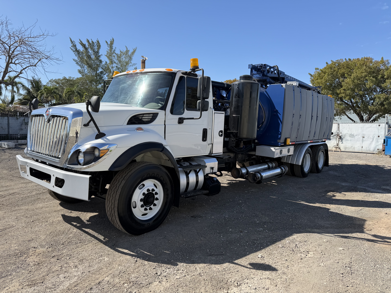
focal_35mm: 24
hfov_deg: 71.6
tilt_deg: -3.6
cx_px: 196
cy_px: 146
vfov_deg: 56.8
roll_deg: -2.6
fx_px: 271
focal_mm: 6.76
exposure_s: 1/2907
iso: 80
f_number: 1.78
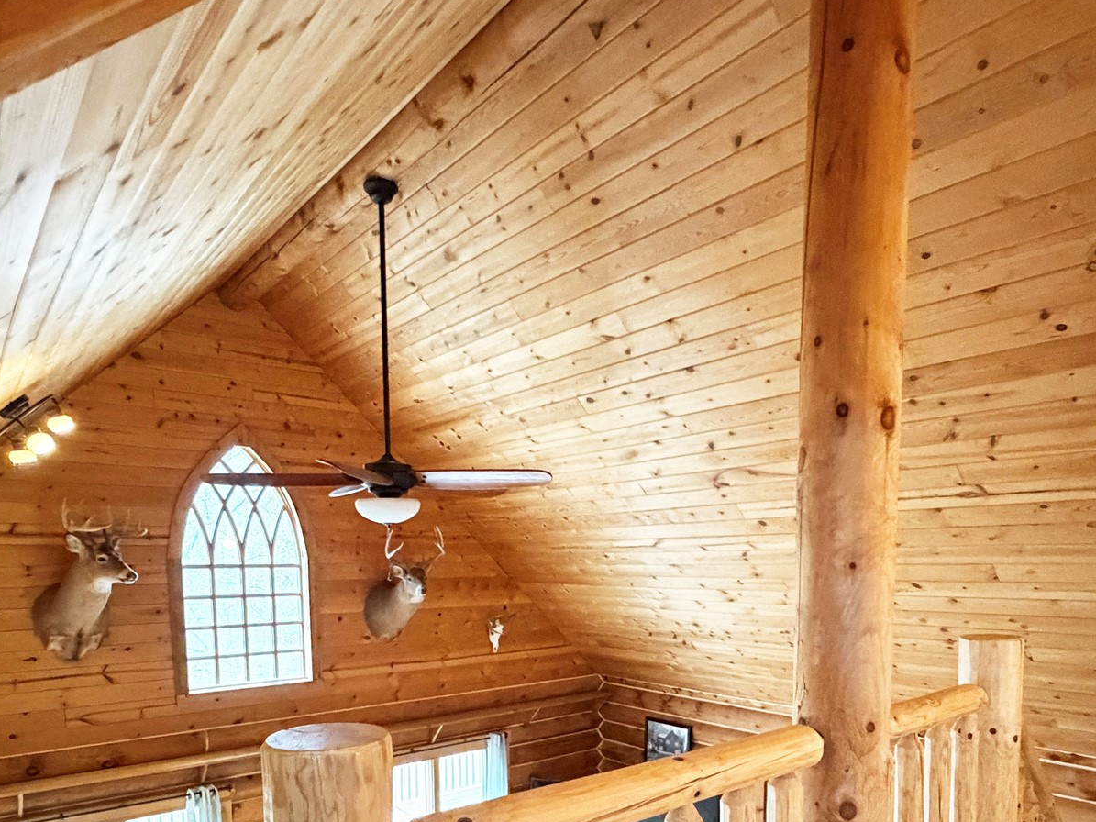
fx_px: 760
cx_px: 546
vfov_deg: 53.7
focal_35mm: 24
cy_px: 634
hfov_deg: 71.6
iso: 1250
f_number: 2.2
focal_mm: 2.22
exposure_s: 1/60
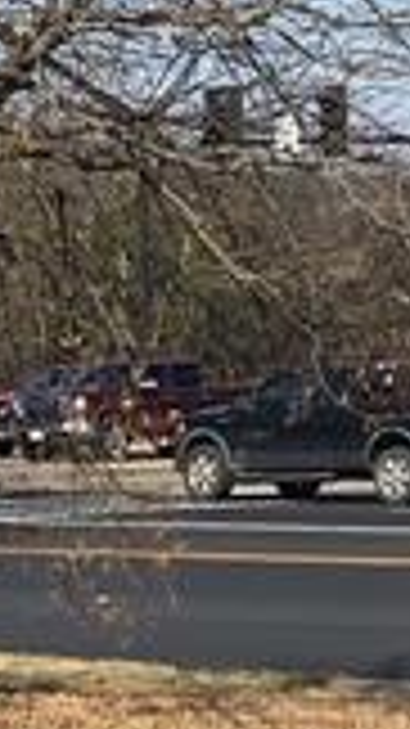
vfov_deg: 10.8
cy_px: 369
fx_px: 3869
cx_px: 1167
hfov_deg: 5.7
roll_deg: +1.4
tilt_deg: +0.1
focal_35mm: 200
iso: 25
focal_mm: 4.15
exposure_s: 1/1972
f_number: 2.2
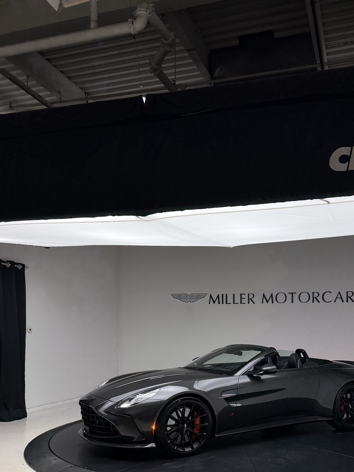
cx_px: 239
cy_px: 338
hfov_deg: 40.2
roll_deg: -0.2
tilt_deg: -1.8
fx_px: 477
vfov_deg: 51.0
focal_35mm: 35
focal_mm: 6.76
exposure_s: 1/120
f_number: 1.78
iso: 200
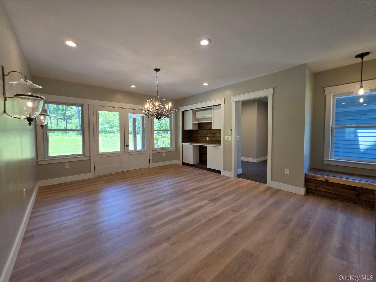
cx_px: 188
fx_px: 141
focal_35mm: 13
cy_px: 141
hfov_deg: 106.2
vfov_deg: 89.9
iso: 50
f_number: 1.9
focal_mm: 2.2
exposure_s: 1/120
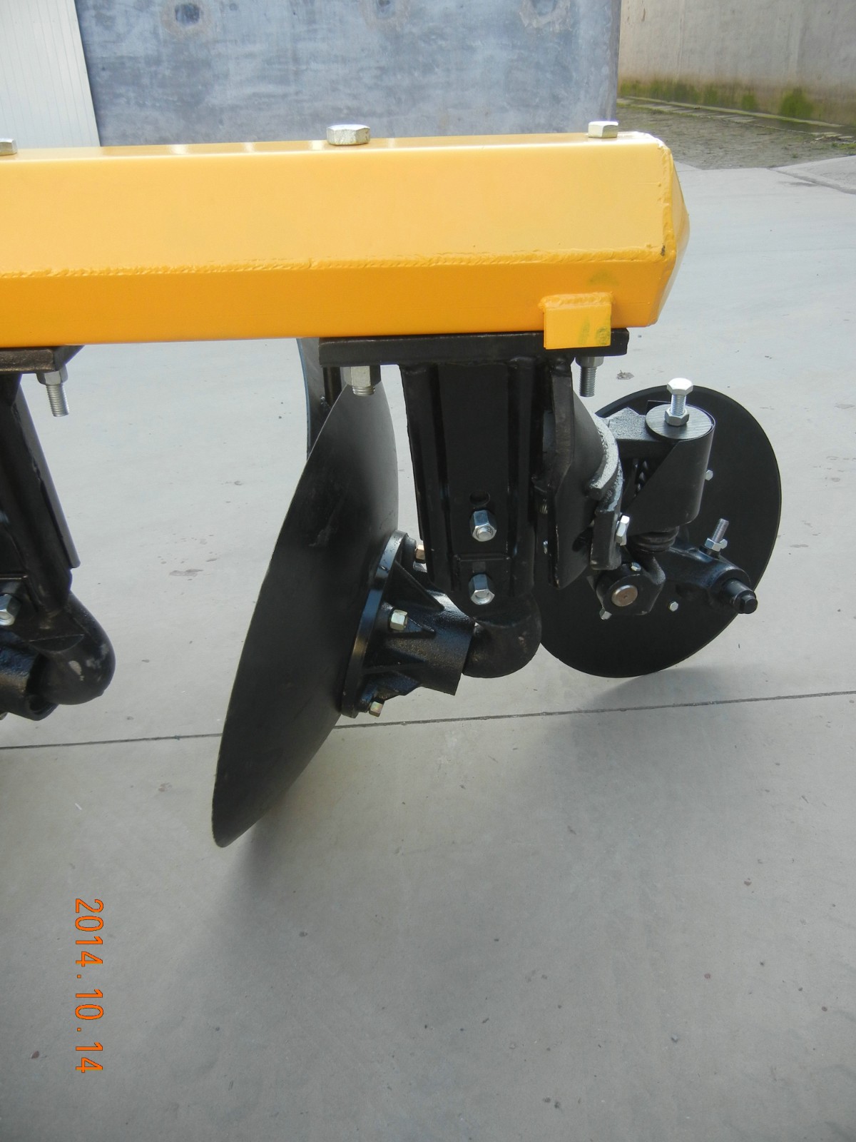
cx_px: 428
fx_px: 989
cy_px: 571
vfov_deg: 60.0
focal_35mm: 30
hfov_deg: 46.8
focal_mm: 5.4
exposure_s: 1/147
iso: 160
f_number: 3.5
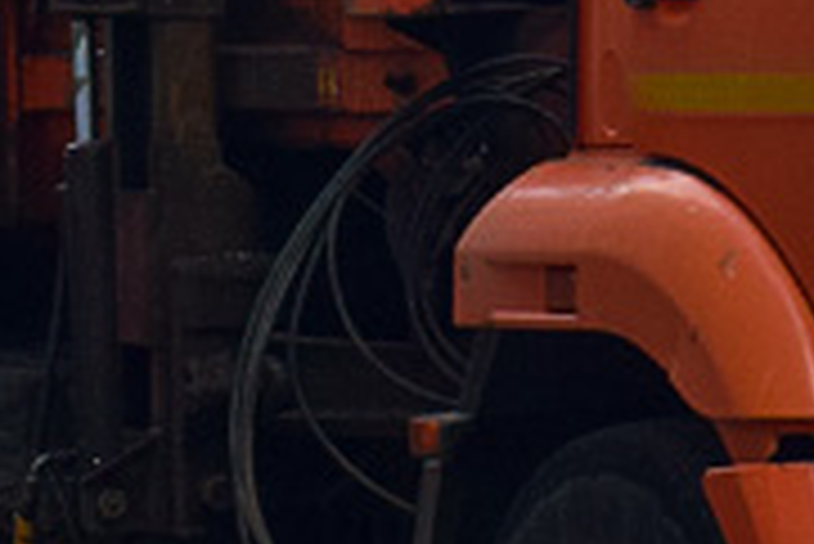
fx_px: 6291
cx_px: 962
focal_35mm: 278
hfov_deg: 7.3
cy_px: -274
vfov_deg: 4.9
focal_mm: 28
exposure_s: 1/250
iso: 400
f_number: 10
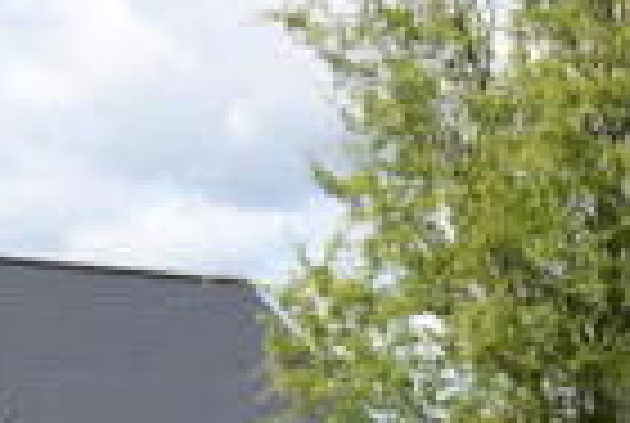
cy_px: 434
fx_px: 1964
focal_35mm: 112
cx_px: 1136
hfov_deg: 15.6
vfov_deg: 12.1
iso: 320
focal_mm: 24
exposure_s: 1/800
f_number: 6.3
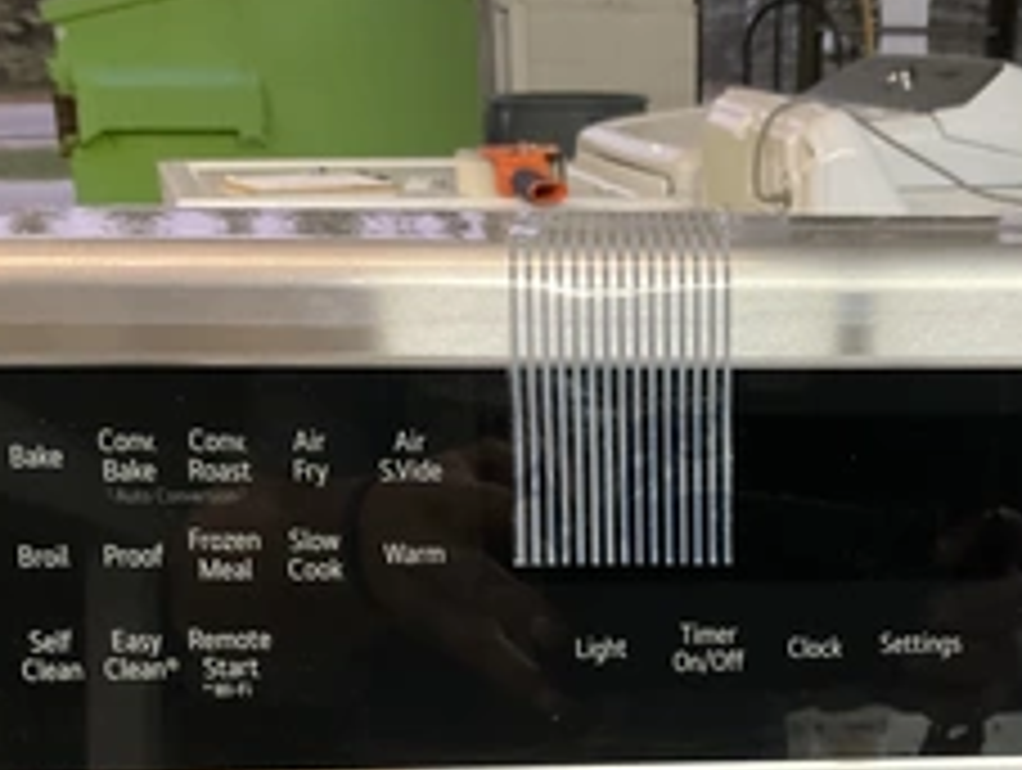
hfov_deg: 36.8
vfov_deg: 27.8
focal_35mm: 51
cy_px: 662
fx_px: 1508
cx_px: 729
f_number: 1.8
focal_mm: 3
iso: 250
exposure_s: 1/40
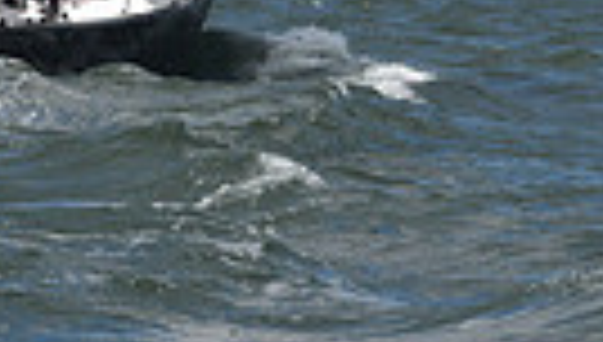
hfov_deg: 5.2
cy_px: -945
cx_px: 376
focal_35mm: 416
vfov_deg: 2.9
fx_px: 6665
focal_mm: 92
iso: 320
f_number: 9
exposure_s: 1/1600
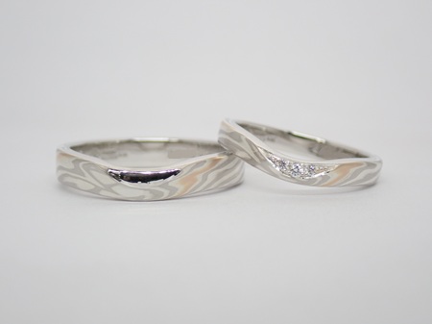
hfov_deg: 25.3
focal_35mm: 77
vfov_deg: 19.1
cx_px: 216
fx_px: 960
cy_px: 162
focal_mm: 13.65
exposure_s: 1/100
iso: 200
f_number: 4.1
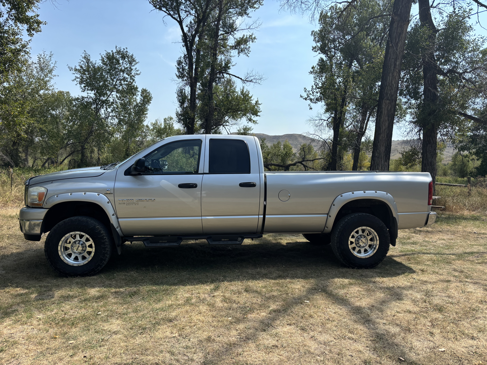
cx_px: 244
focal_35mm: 26
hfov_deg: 67.3
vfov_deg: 53.1
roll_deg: -2.1
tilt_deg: -3.3
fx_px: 366
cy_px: 182
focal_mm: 5.96
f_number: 1.6
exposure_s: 1/2639
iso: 50
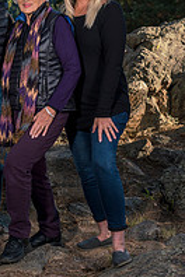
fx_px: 701
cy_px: 67
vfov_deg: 22.2
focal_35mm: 91
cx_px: -6
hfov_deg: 14.7
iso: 100
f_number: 4
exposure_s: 1/500
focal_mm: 40
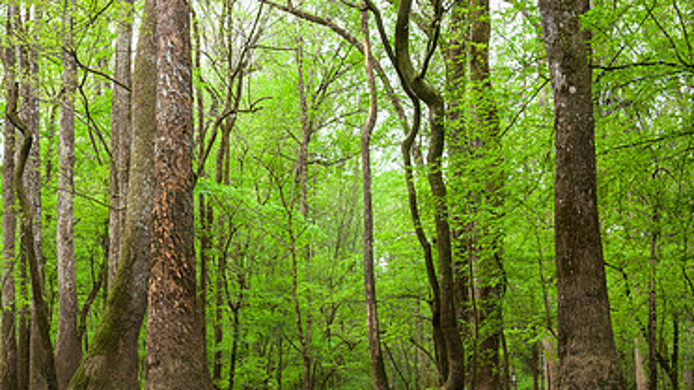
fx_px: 1141
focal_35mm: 62
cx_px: 174
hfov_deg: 33.2
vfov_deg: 19.3
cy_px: 269
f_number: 9
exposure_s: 1/320
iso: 1600
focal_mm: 38
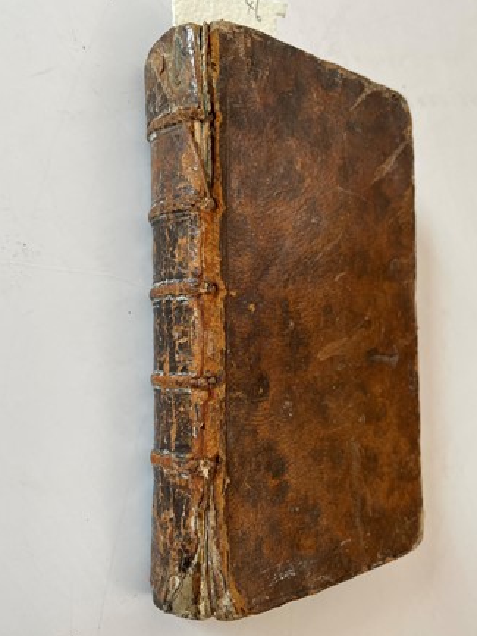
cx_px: 238
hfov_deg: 46.8
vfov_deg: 59.9
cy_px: 338
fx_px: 551
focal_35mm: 30
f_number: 1.6
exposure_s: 1/100
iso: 64
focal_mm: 4.2
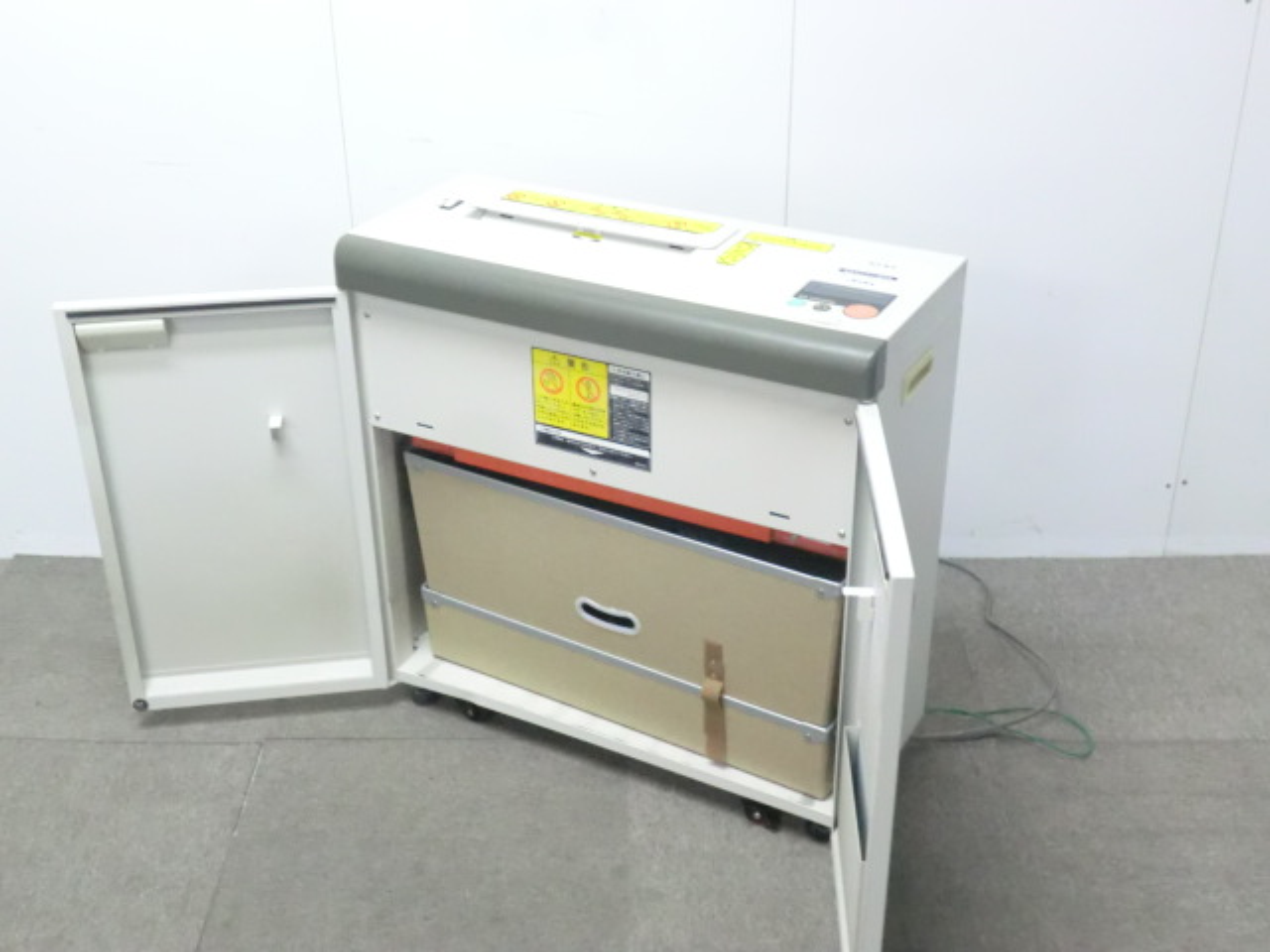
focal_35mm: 45
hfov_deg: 42.1
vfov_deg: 32.2
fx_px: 1651
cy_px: 476
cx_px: 635
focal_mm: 8.2
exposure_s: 1/25
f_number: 4.3
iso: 800
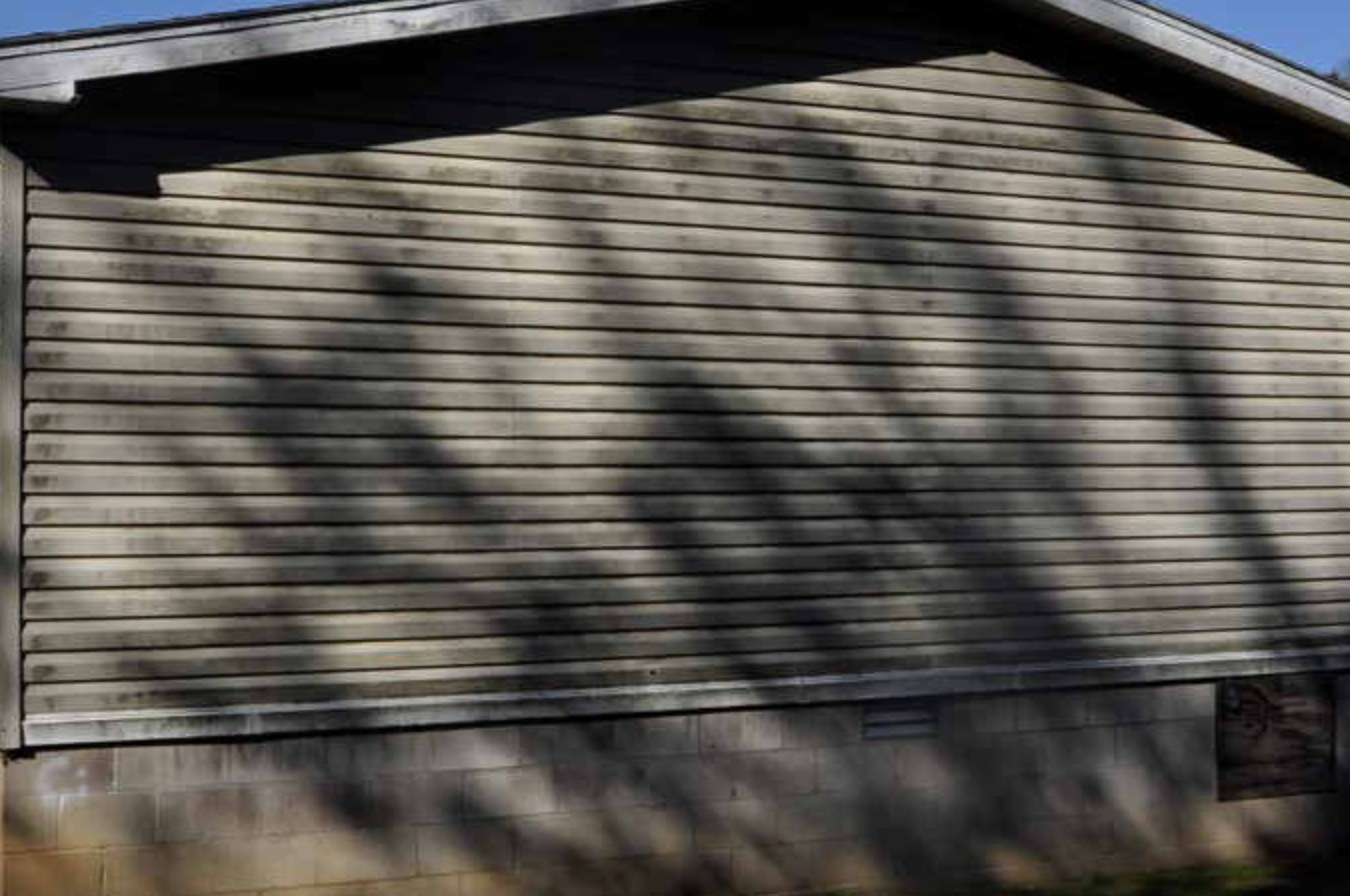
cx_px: 698
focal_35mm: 58
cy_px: 398
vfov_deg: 23.3
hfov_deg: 34.5
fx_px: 2172
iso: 200
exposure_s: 1/200
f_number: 13
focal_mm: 24
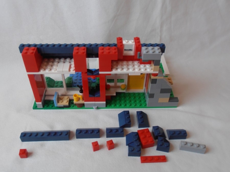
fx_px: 246
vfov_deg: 38.7
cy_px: 86
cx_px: 115
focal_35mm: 37
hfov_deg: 50.1
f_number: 3.9
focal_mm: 6.61
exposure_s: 1/50
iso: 80
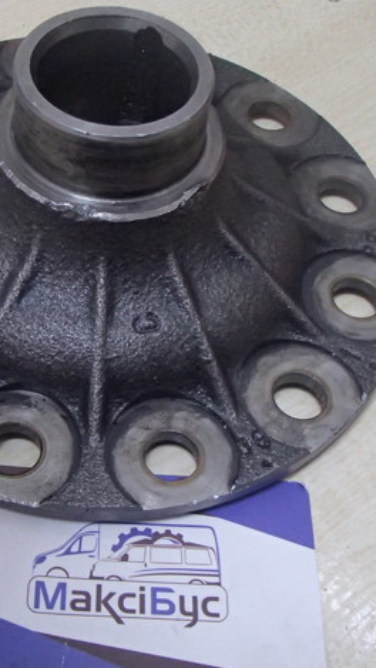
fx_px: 974
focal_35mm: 55
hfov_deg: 21.7
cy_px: 330
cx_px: 101
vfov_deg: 37.8
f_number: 4.7
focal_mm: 6.64
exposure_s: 1/40
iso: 800
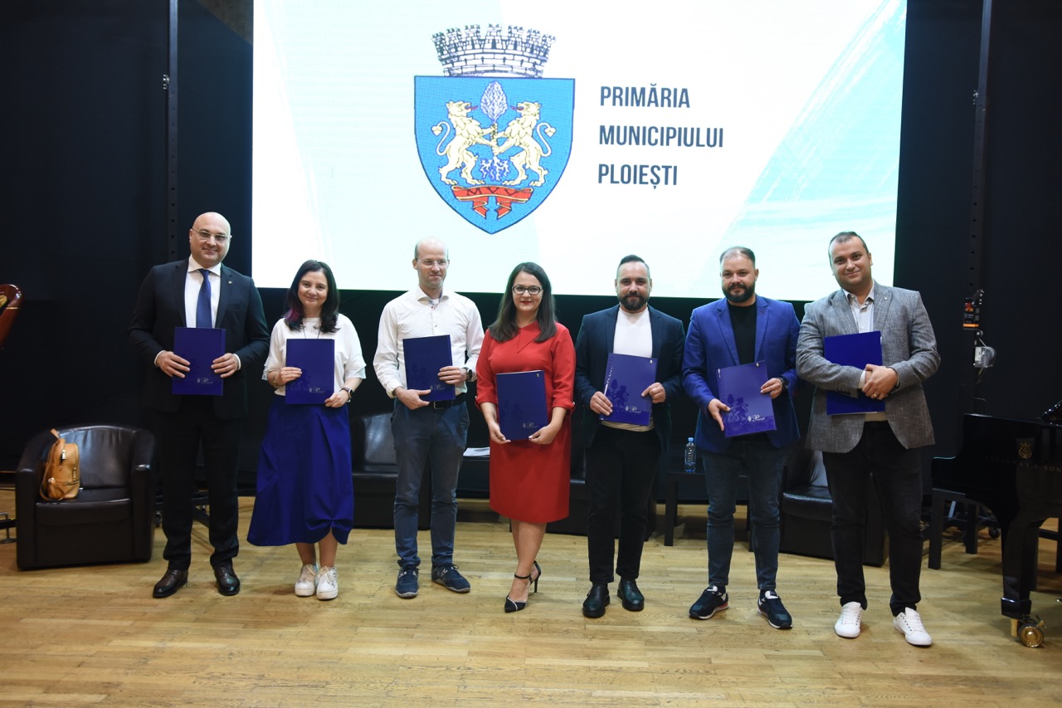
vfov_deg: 40.0
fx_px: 973
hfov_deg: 57.2
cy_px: 354
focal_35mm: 33
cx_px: 531
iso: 640
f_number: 2
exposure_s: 1/100
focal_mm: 22
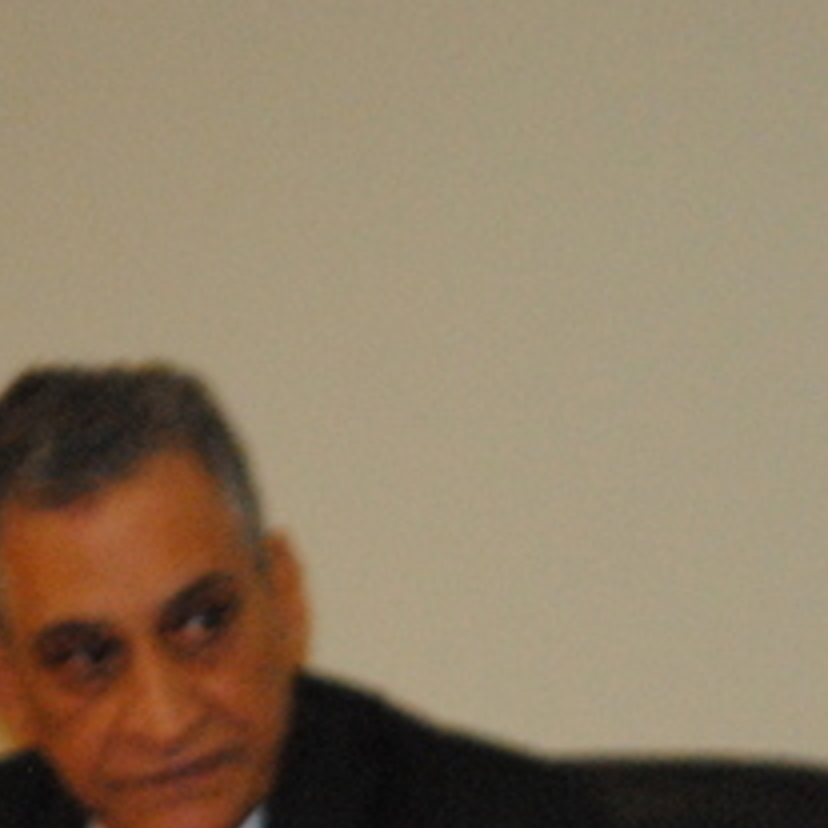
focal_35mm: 272
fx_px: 7351
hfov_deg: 6.4
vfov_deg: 6.4
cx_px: 352
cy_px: 1032
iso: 1600
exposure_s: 1/30
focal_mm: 55
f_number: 5.6
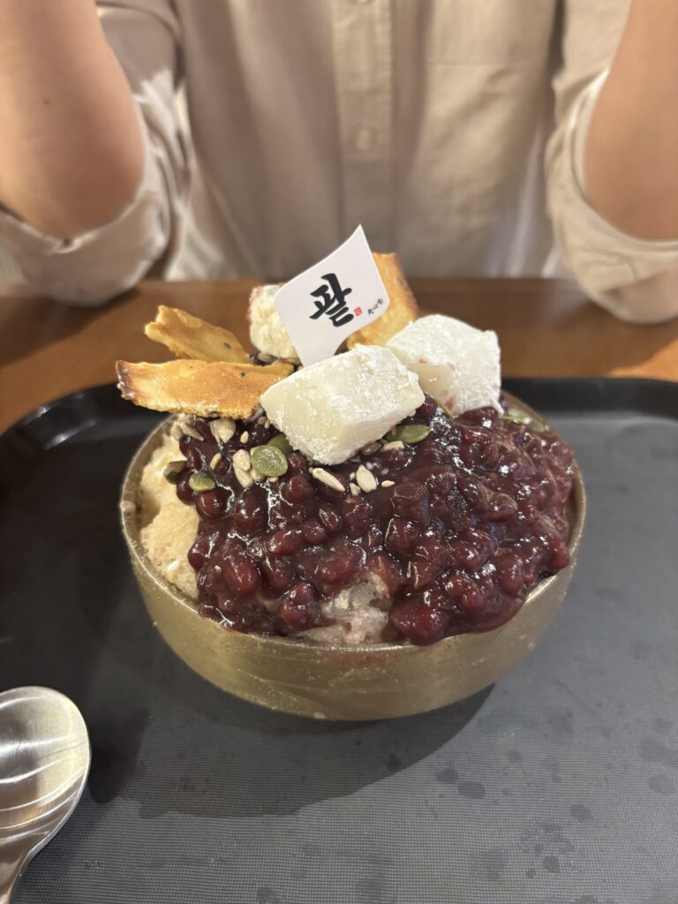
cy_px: 452
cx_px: 339
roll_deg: +1.8
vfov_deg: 67.3
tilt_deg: -36.2
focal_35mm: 26
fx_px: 679
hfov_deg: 53.1
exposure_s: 1/60
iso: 500
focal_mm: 5.96
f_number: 1.6
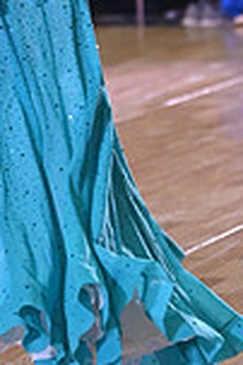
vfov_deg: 6.2
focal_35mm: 328
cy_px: -94
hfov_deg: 4.2
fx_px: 3328
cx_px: -88
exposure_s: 1/320
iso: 2500
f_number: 5
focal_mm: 86
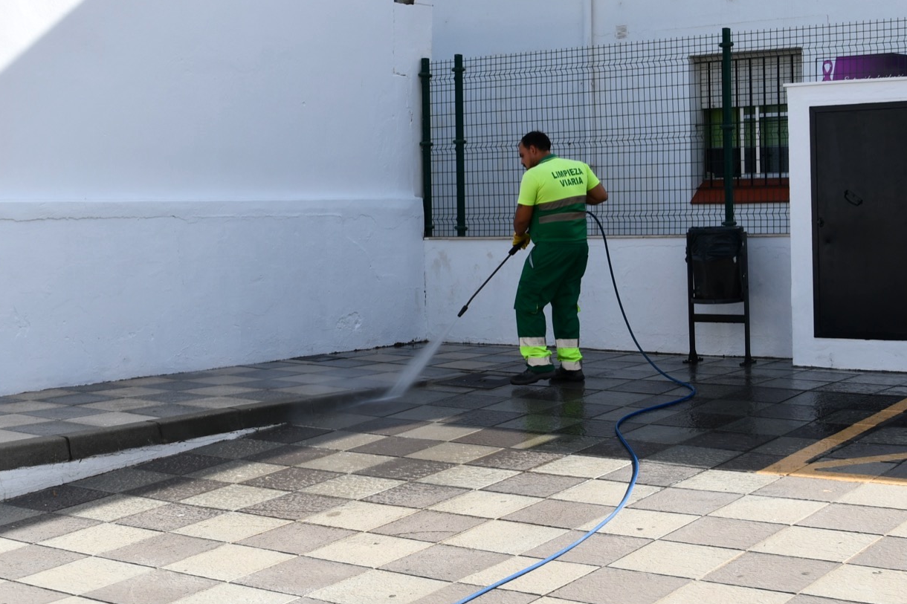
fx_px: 1486
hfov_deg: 33.9
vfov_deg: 22.9
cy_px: 227
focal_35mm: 59
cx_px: 509
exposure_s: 1/250
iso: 100
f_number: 8
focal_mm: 24
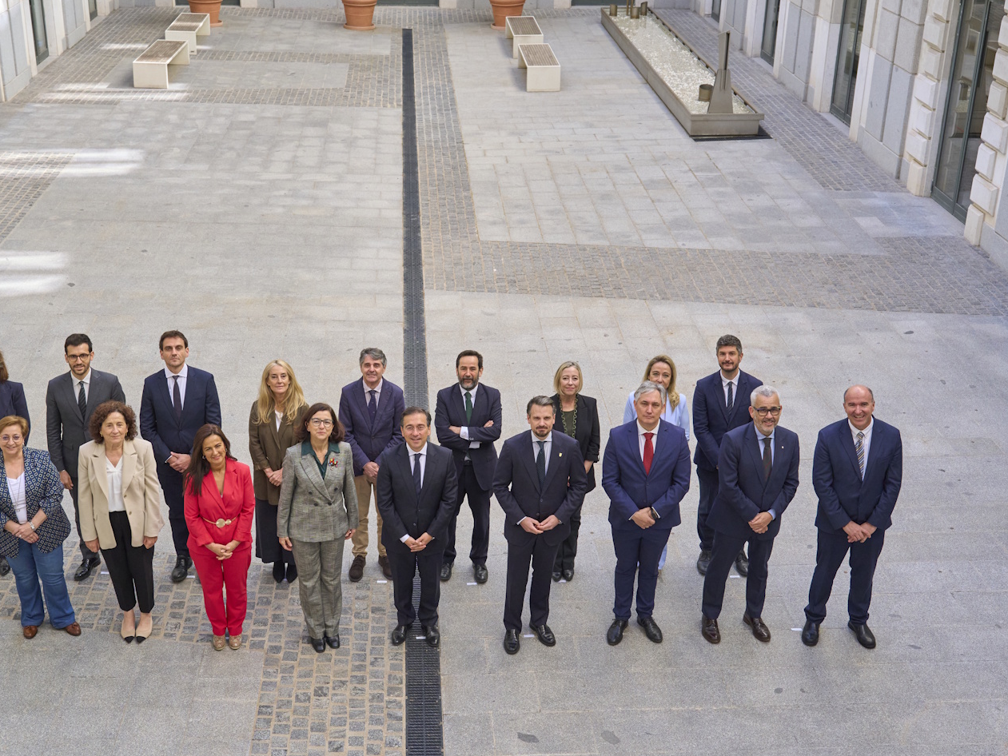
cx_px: 433
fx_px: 1311
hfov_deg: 42.0
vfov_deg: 32.2
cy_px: 381
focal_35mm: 45
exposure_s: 1/1000
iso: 2500
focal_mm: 41
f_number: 5.6
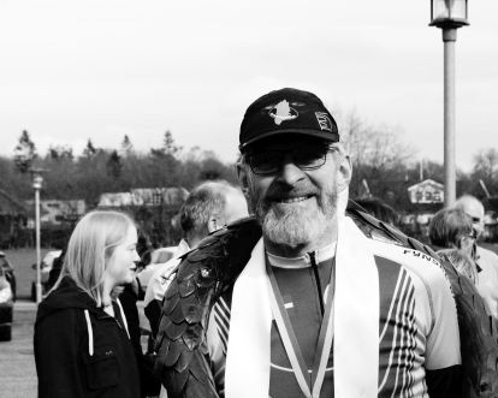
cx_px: 272
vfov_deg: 16.4
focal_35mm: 94
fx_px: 1379
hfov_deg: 20.5
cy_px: 199
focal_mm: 55
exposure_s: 1/4000
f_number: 10
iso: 3200
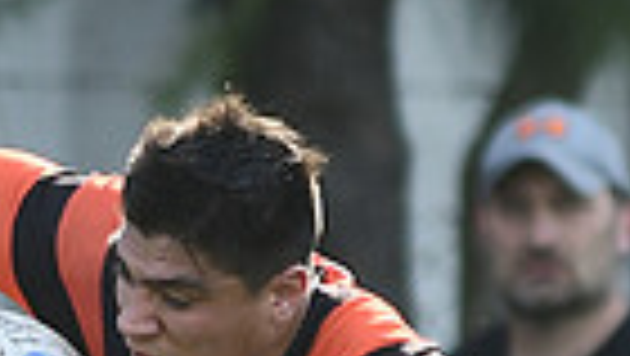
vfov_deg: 0.6
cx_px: 608
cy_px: 820
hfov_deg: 1.1
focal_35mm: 1949
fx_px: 32583
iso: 200
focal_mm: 300
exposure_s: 1/1000
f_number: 2.8
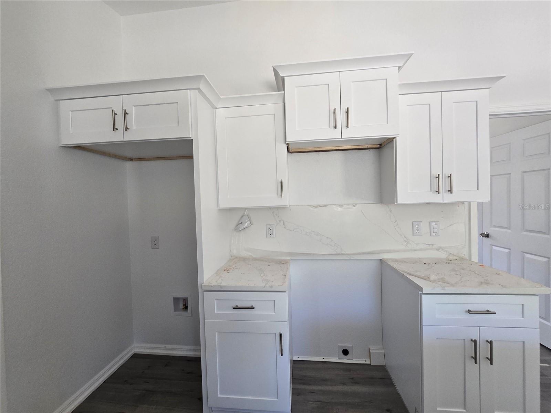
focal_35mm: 13
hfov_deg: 106.2
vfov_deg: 89.9
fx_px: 207
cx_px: 276
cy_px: 206
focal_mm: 2.2
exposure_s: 1/60
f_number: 2.2
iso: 100
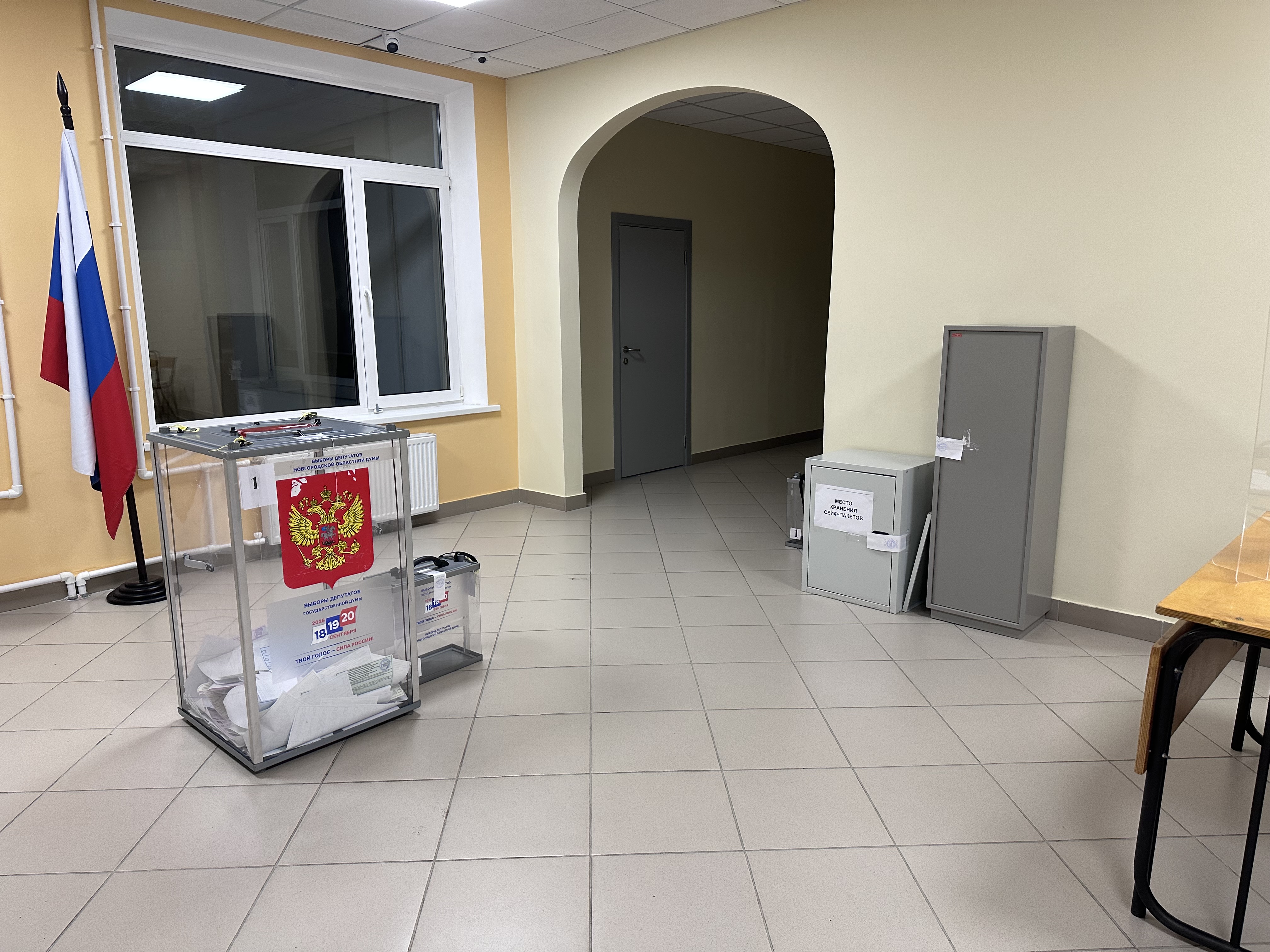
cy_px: 476
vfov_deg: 56.8
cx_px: 635
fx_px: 881
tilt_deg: -10.0
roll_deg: -1.2
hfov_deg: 71.6
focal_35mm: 24
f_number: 1.78
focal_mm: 6.86
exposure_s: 1/100
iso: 160
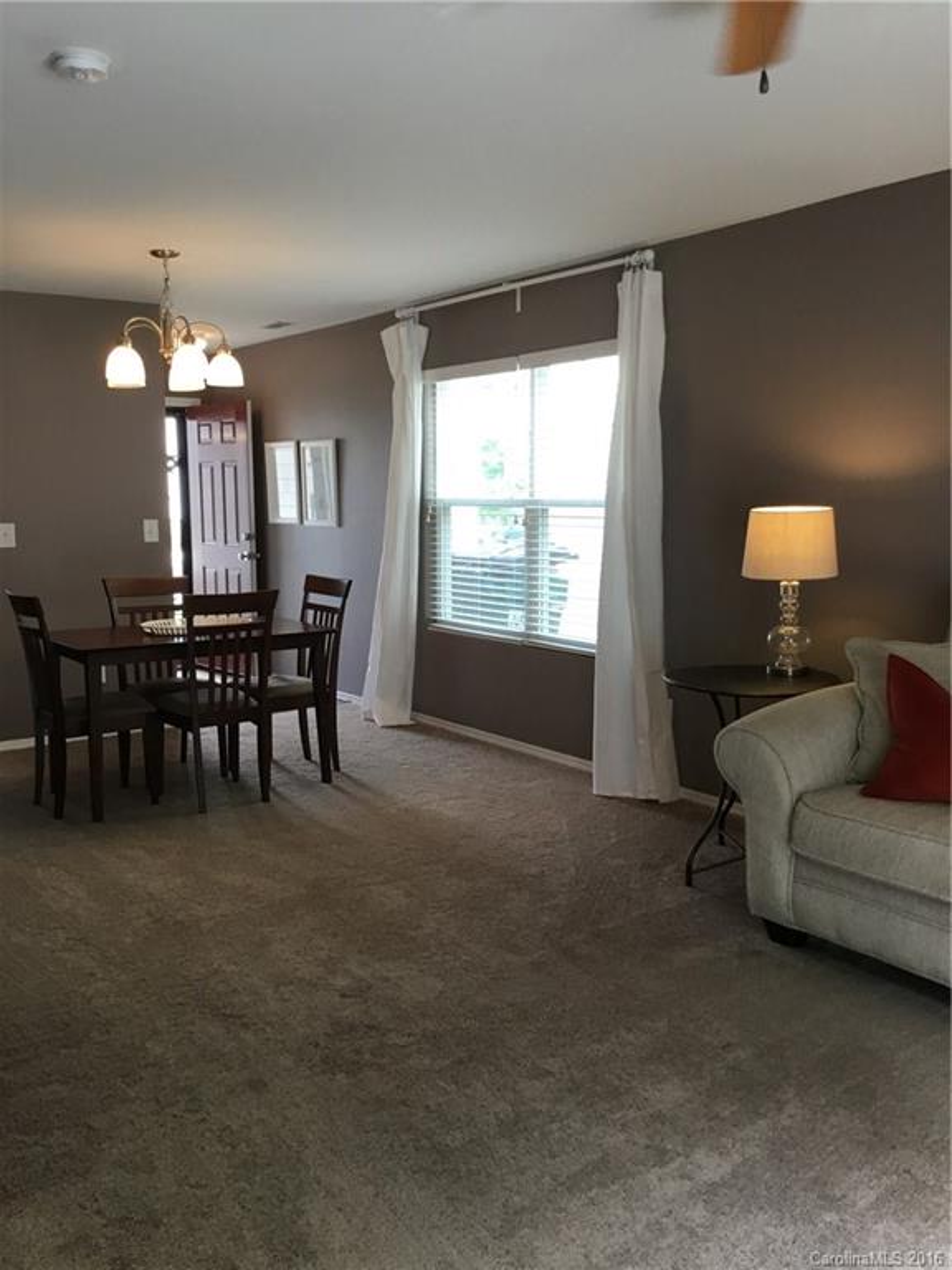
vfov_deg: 58.4
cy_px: 635
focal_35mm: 31
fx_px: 1137
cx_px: 476
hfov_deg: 45.4
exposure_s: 1/30
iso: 32
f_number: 2.4
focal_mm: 3.3
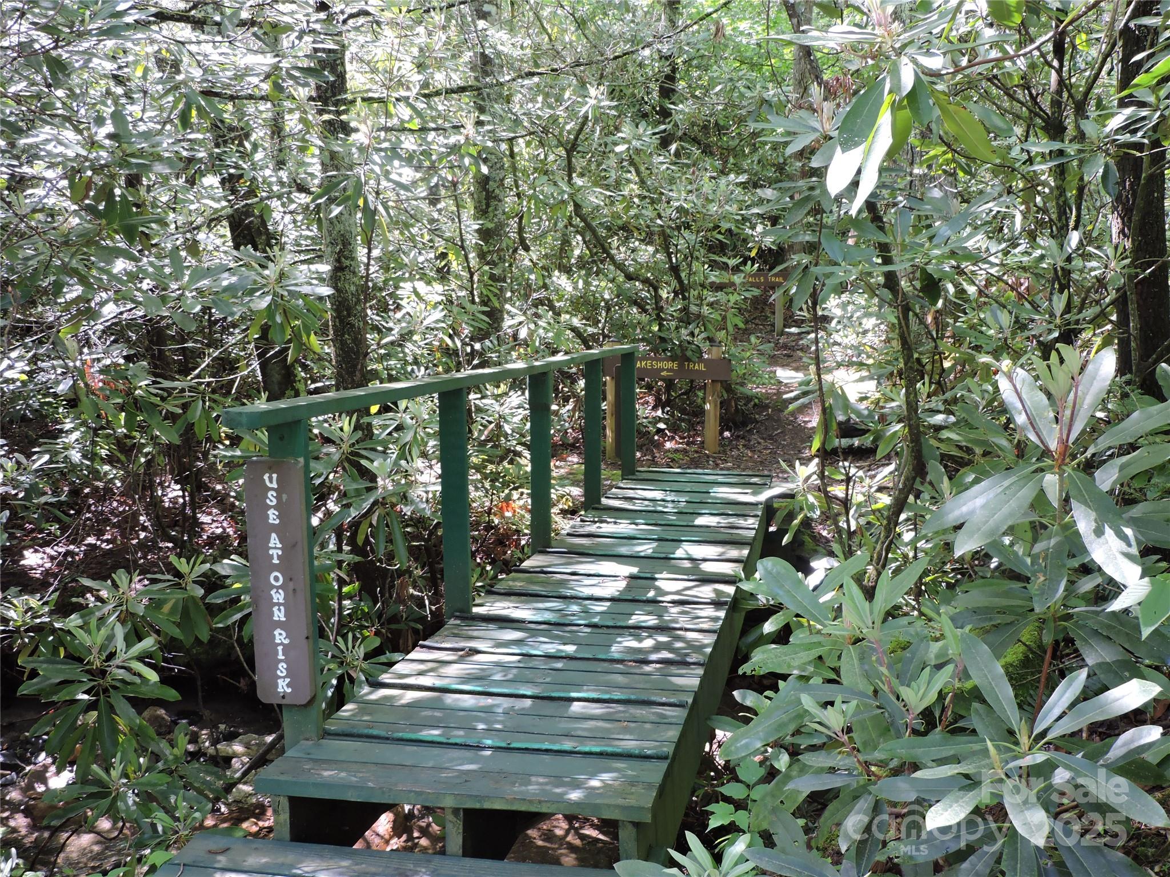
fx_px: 1352
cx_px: 585
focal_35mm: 40
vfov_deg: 36.0
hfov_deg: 46.8
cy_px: 438
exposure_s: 1/50
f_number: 3.3
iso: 220
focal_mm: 7.1
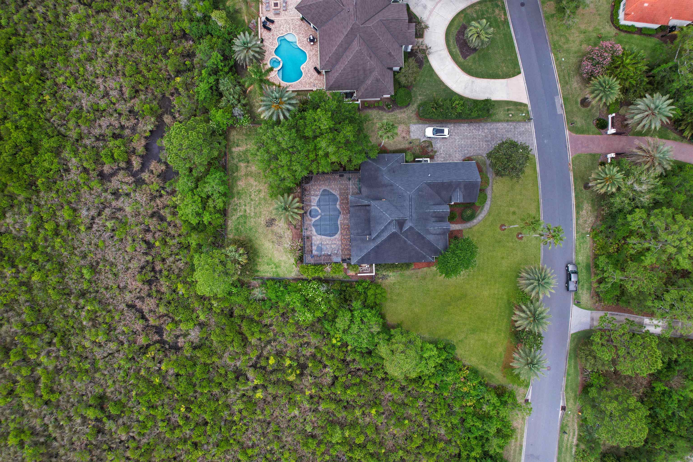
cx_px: 346
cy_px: 231
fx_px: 423
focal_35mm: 22
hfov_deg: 78.6
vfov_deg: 57.2
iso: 190
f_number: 2.8
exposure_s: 1/15
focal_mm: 8.38
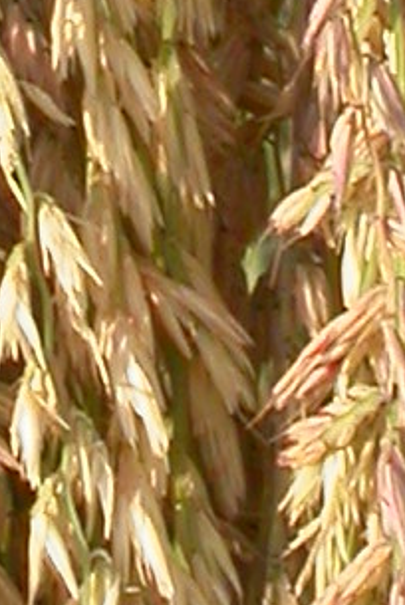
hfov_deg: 4.7
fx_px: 4950
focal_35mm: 294
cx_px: 365
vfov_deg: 6.9
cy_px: -331
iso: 100
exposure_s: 1/221
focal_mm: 7.85
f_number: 7.5
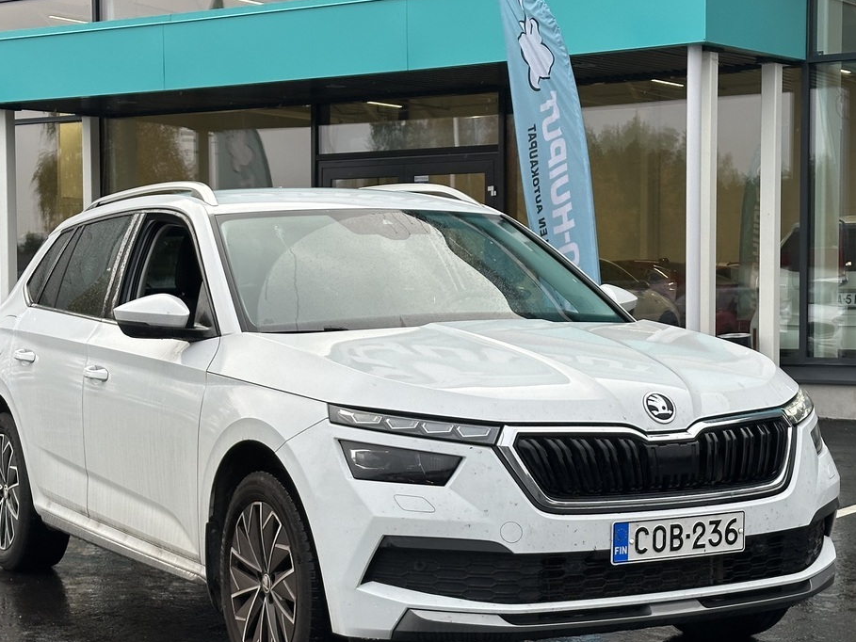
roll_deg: +0.7
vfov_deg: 19.4
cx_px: 429
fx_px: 1880
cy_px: 356
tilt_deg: -1.1
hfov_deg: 25.7
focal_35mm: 76
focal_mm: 6.86
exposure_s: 1/580
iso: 64
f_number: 1.78
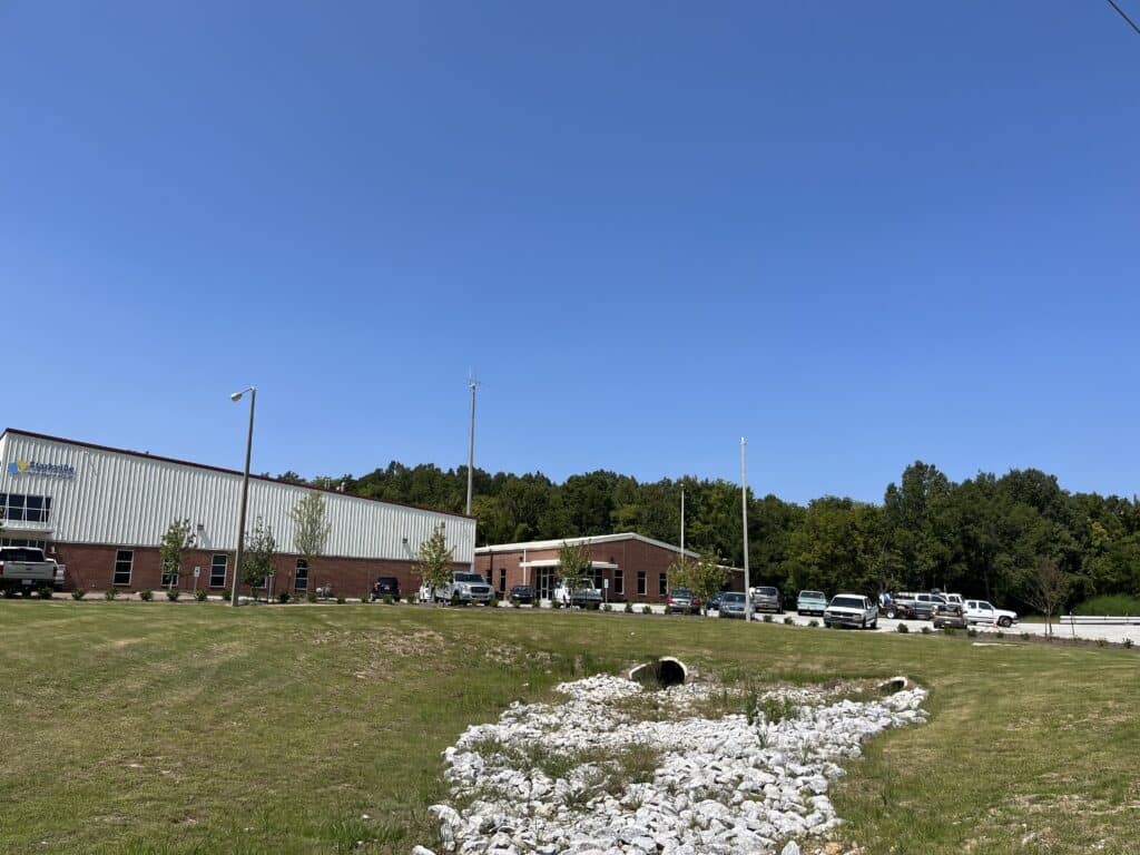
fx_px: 856
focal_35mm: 26
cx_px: 570
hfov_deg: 67.3
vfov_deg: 53.1
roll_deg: -1.1
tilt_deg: +12.5
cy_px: 428
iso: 50
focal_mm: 5.1
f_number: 1.6
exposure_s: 1/4484
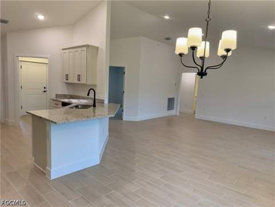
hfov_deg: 71.6
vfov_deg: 56.8
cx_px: 138
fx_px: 191
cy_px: 104
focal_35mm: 24
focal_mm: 6.76
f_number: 1.78
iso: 200
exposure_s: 1/187
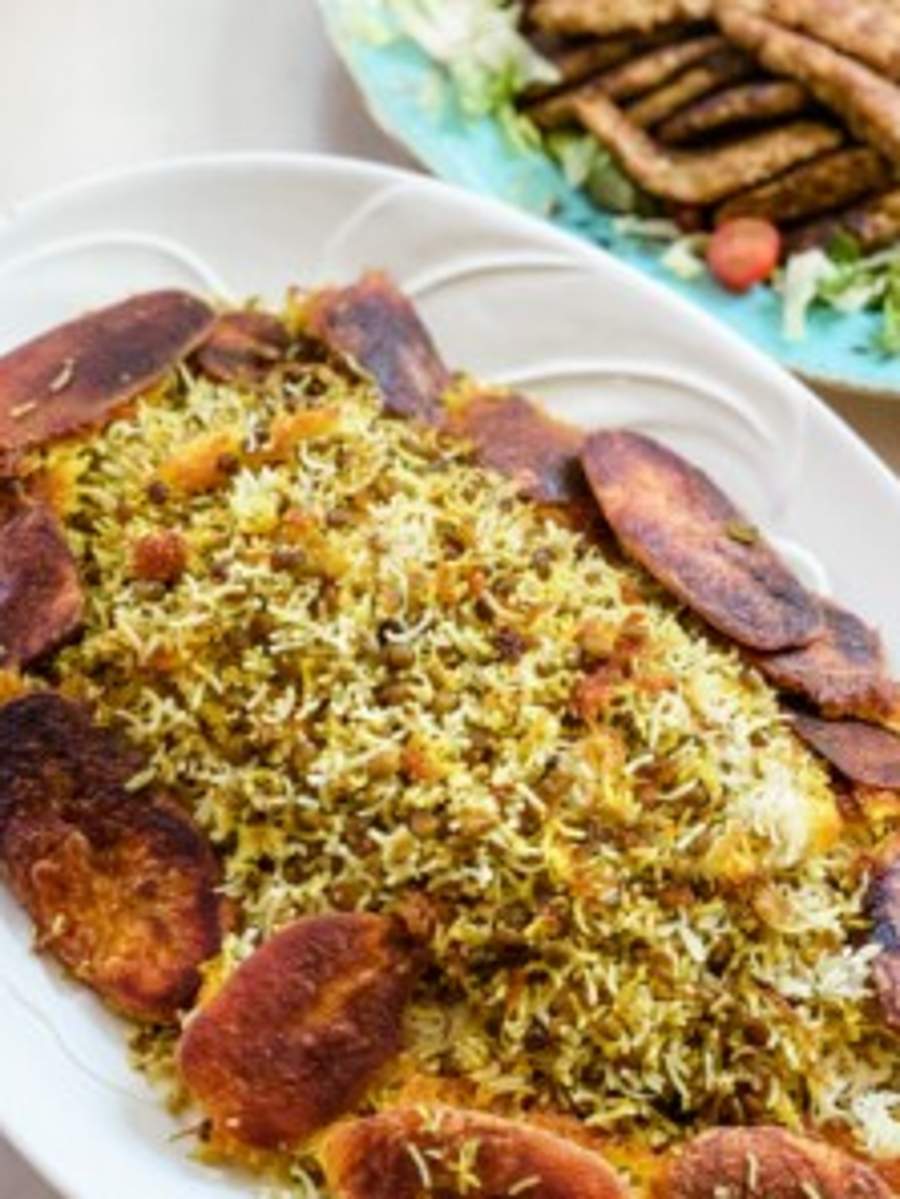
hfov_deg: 23.3
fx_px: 2182
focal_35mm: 63
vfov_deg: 30.7
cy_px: 662
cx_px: 444
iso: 160
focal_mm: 6
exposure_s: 1/60
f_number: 2
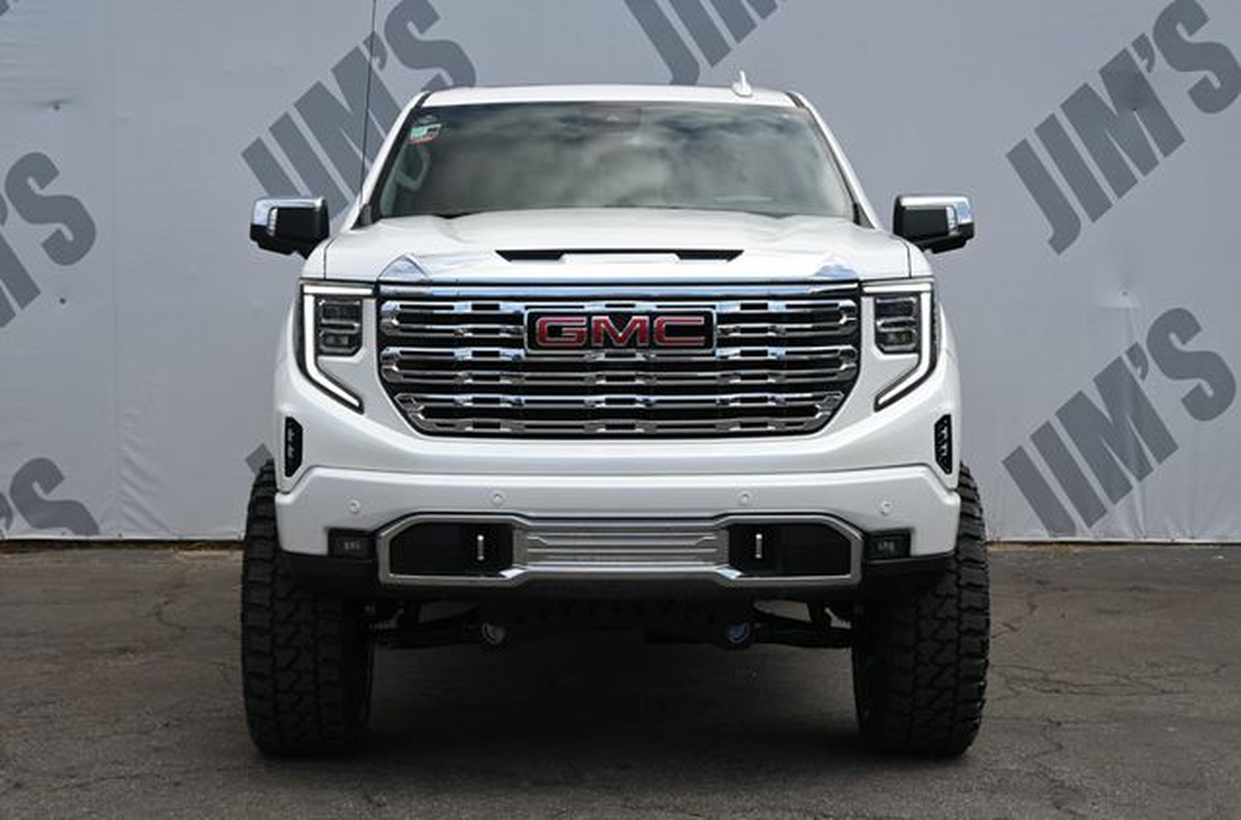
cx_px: 620
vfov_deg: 18.8
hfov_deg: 28.1
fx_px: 2475
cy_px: 410
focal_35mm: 72
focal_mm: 48
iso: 125
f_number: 6
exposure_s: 1/250
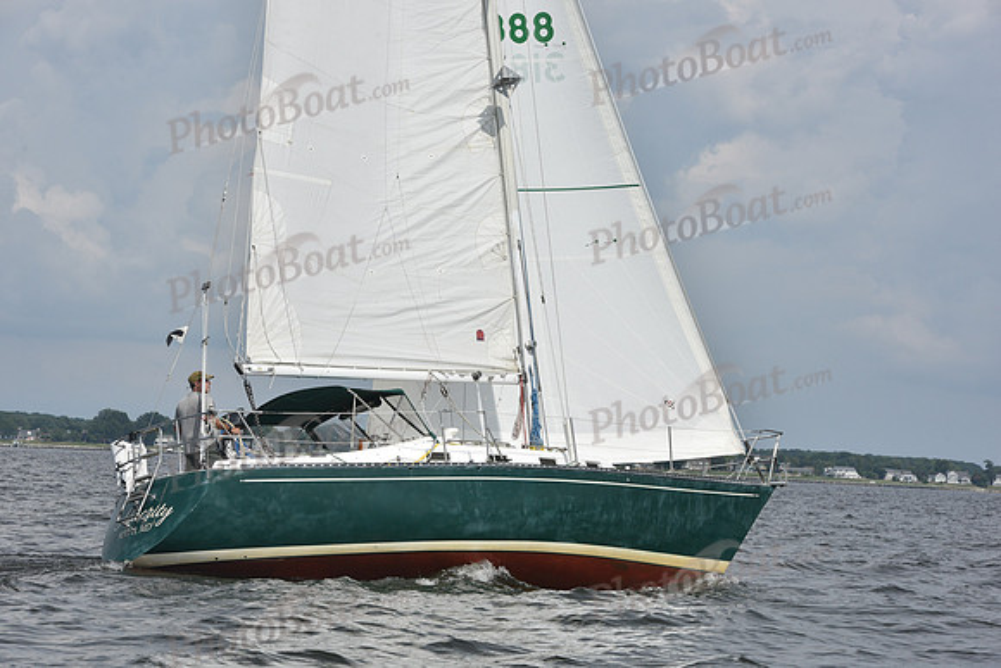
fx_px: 3393
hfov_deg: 16.8
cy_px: 334
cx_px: 500
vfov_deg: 11.2
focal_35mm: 122
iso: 320
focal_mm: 122
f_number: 11
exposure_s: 1/1250
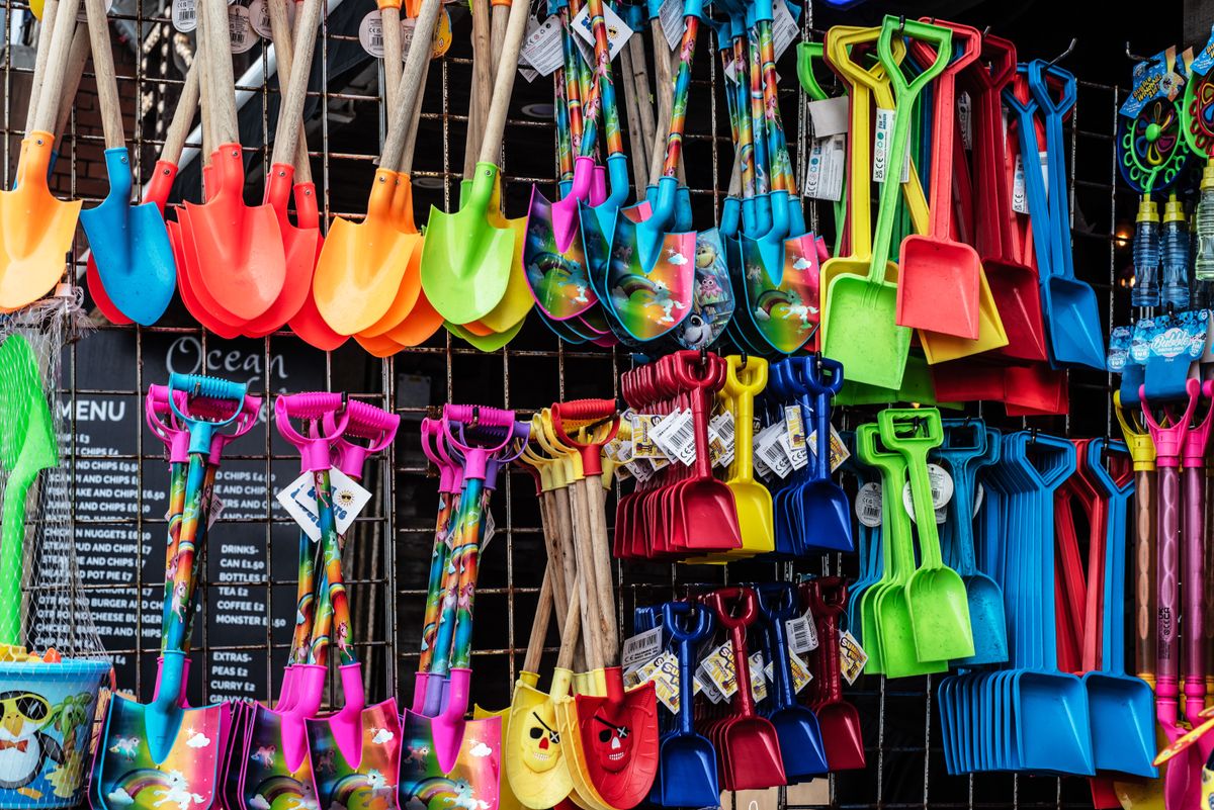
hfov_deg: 39.6
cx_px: 607
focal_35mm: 50
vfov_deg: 27.0
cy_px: 405
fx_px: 1687
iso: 100
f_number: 8
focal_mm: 50
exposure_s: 1/160
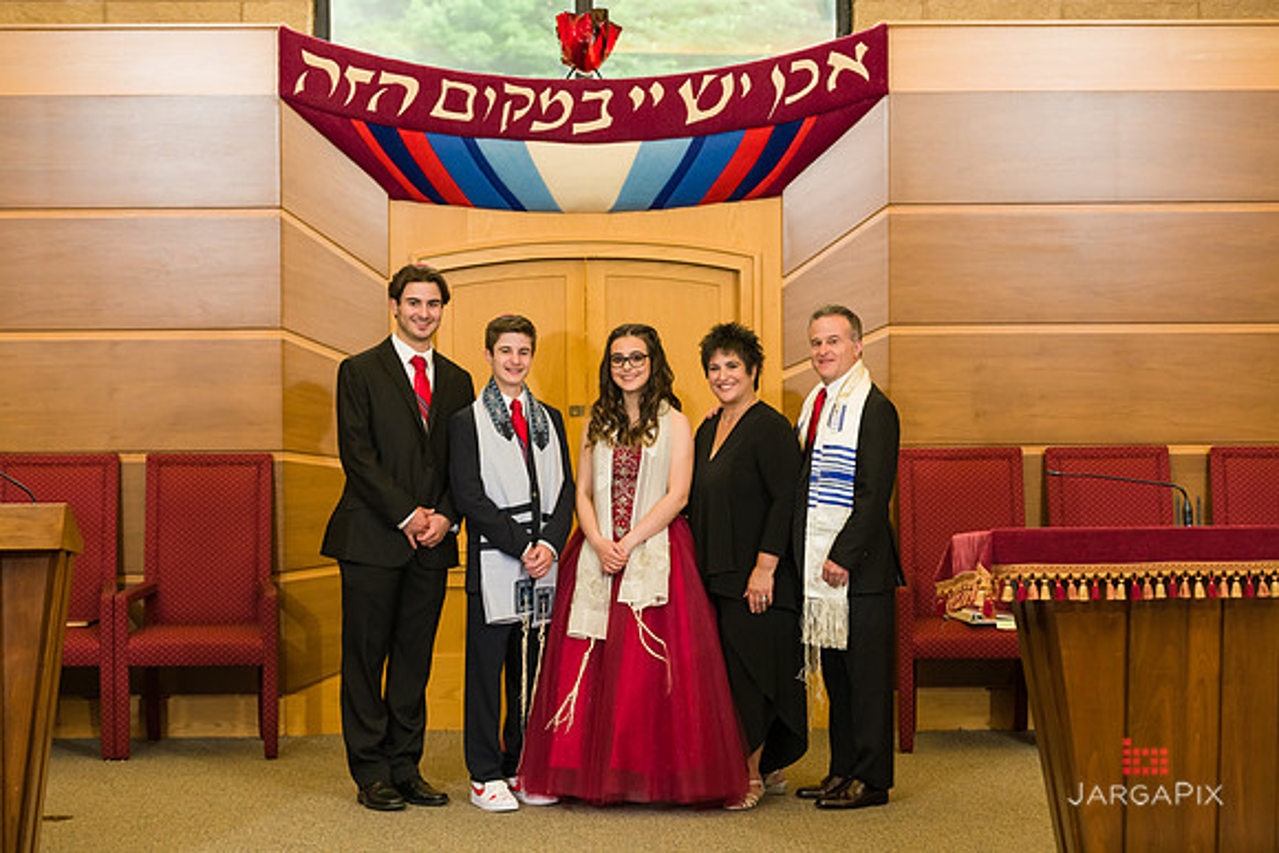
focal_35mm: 90
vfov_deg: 15.2
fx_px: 3198
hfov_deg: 22.6
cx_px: 640
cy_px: 426
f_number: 5.6
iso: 1250
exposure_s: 1/200
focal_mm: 90
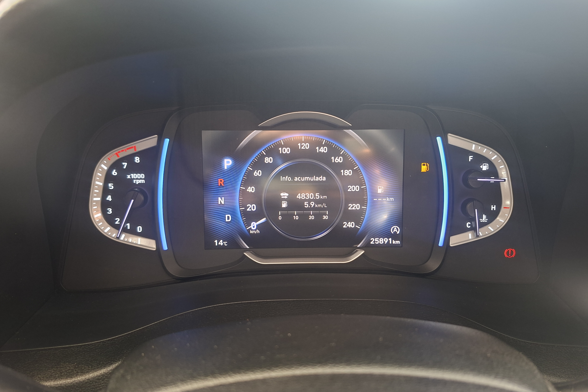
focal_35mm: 24
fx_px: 392
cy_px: 187
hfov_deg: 73.7
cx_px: 295
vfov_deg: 53.1
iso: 250
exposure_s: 1/60
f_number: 1.8
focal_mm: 5.54
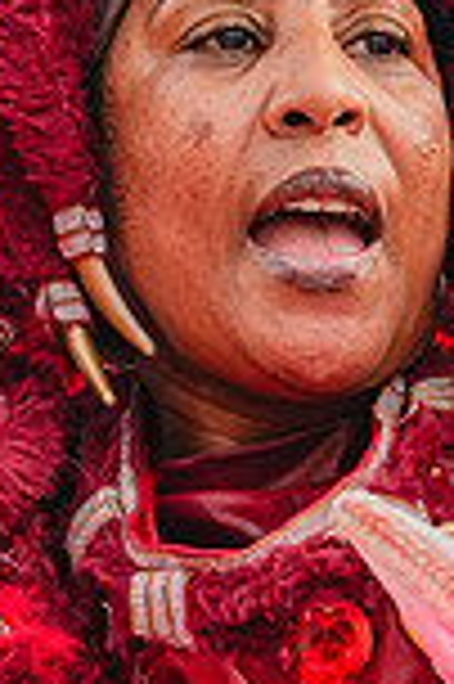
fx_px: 7015
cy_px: -14
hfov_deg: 3.7
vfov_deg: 5.6
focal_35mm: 370
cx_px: 182
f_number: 5.6
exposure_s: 1/1600
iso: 640
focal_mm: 125
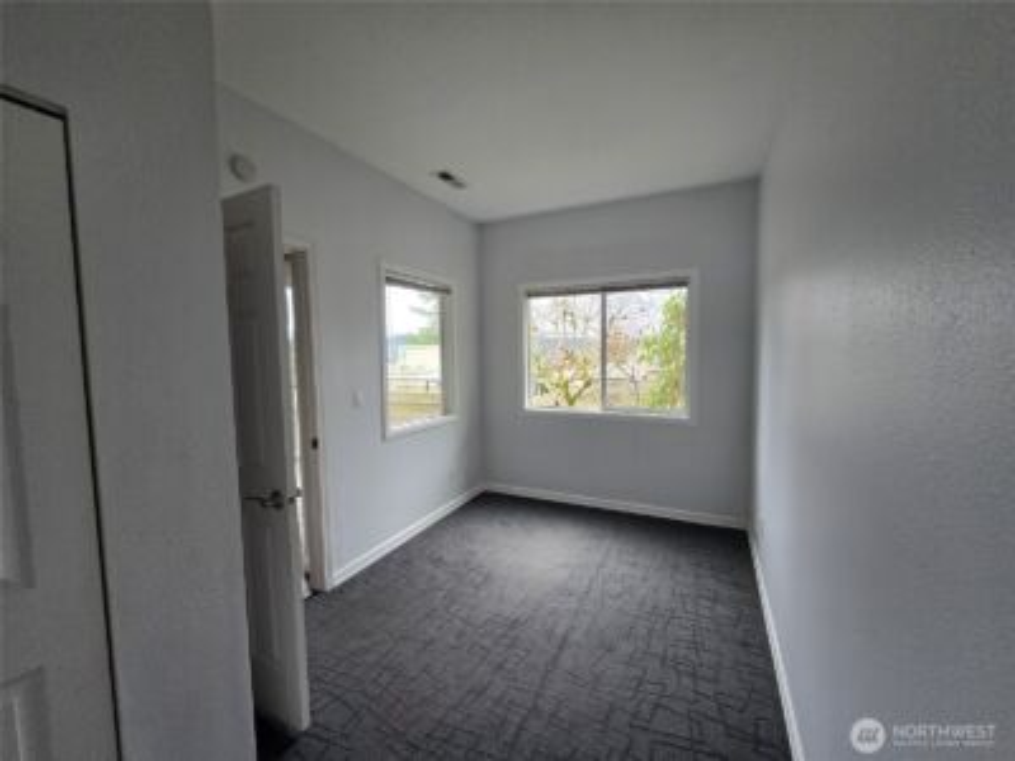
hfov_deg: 106.2
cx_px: 508
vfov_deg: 89.9
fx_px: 381
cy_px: 380
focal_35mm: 13
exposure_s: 1/60
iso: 250
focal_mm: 2.2
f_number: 2.2
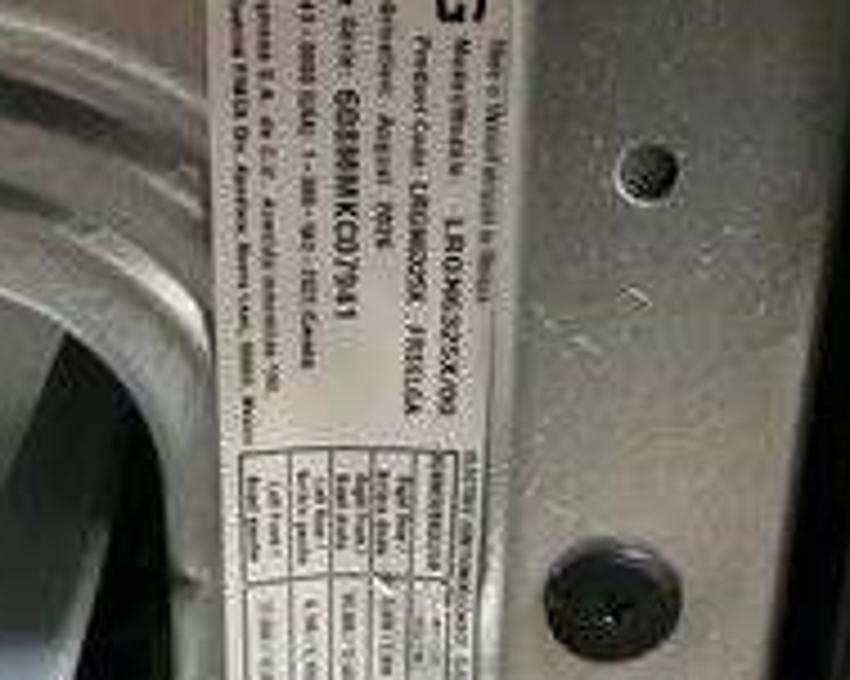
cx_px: 364
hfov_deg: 31.4
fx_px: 1509
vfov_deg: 25.2
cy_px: 486
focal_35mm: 60
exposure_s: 1/24
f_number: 1.8
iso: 500
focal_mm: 3
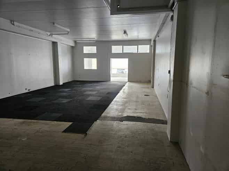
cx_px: 114
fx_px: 152
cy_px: 86
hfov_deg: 73.9
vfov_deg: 58.8
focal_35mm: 23
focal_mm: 5.4
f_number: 1.8
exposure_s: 1/100
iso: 500
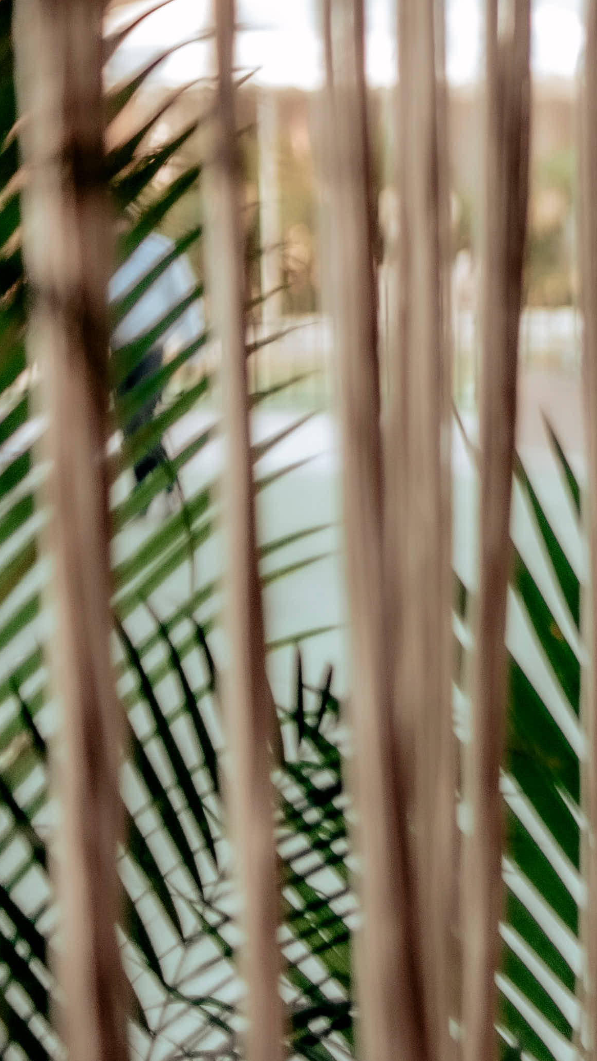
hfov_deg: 9.0
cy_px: 490
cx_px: 1328
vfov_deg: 17.3
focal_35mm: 124
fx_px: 3489
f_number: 1.6
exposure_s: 1/1000
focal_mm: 35
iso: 500
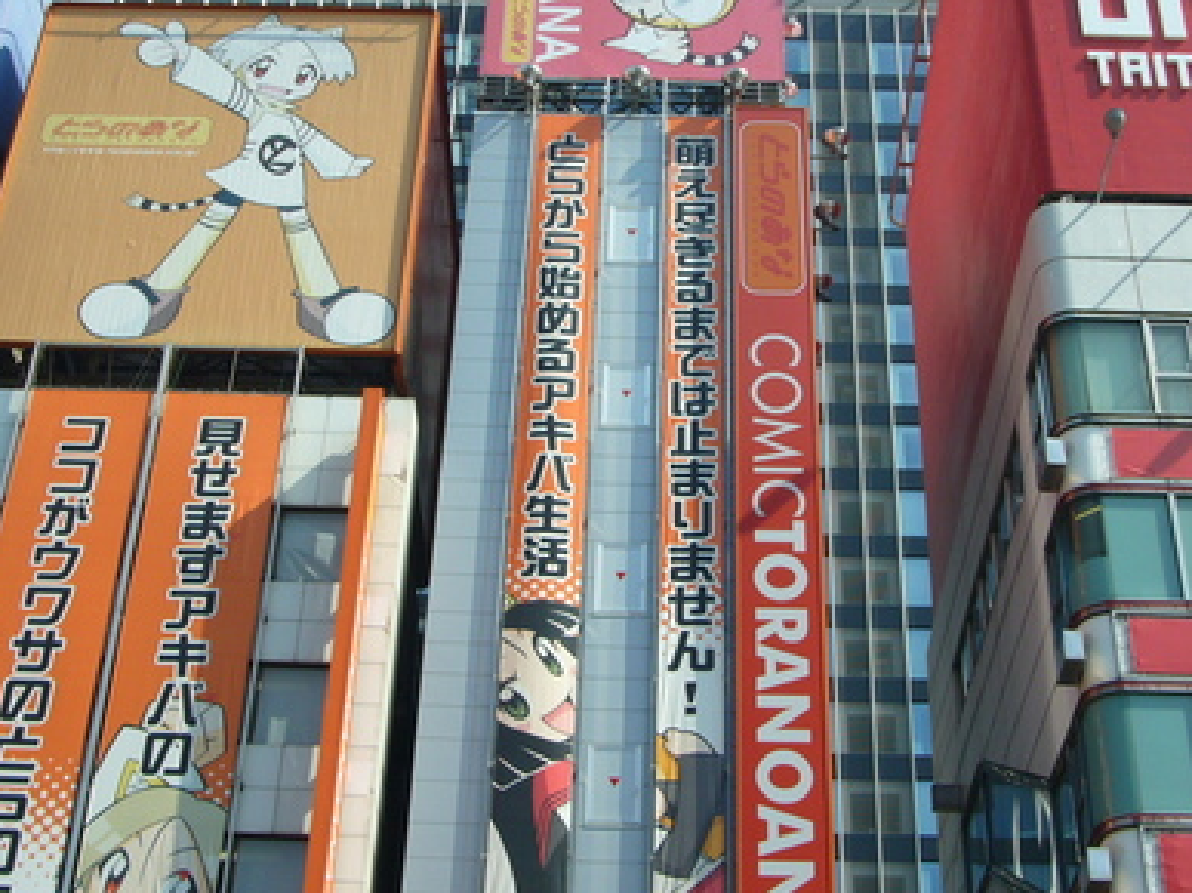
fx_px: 2169
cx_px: 644
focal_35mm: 63
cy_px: 420
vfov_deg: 23.3
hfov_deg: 30.7
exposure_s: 1/250
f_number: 7.1
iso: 80
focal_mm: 6.9
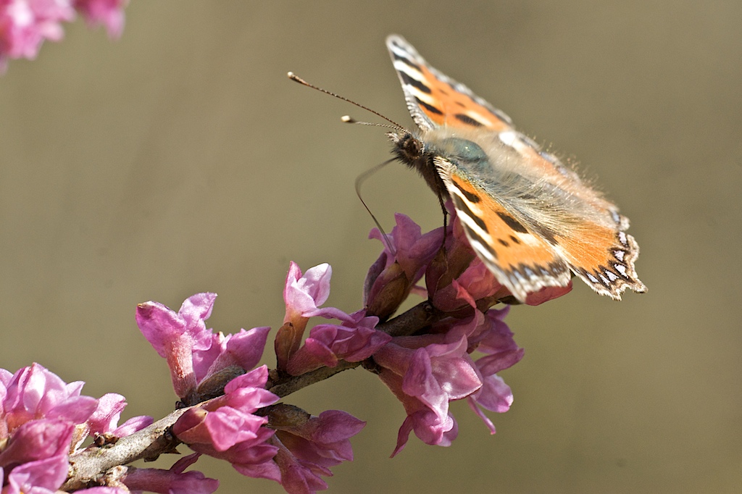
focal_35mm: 270
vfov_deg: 5.1
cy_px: 247
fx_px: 5563
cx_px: 371
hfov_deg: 7.6
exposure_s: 1/125
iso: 250
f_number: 9
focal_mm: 180
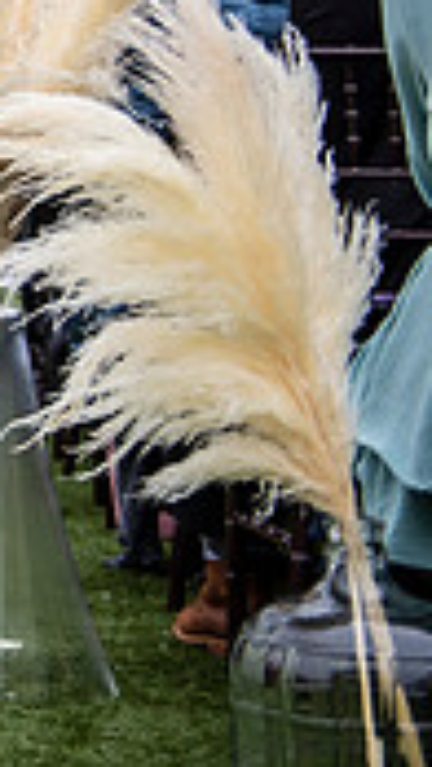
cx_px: -829
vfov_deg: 16.8
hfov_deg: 8.3
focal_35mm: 126
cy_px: 73
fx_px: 2563
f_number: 2.8
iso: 250
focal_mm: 36
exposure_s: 1/200
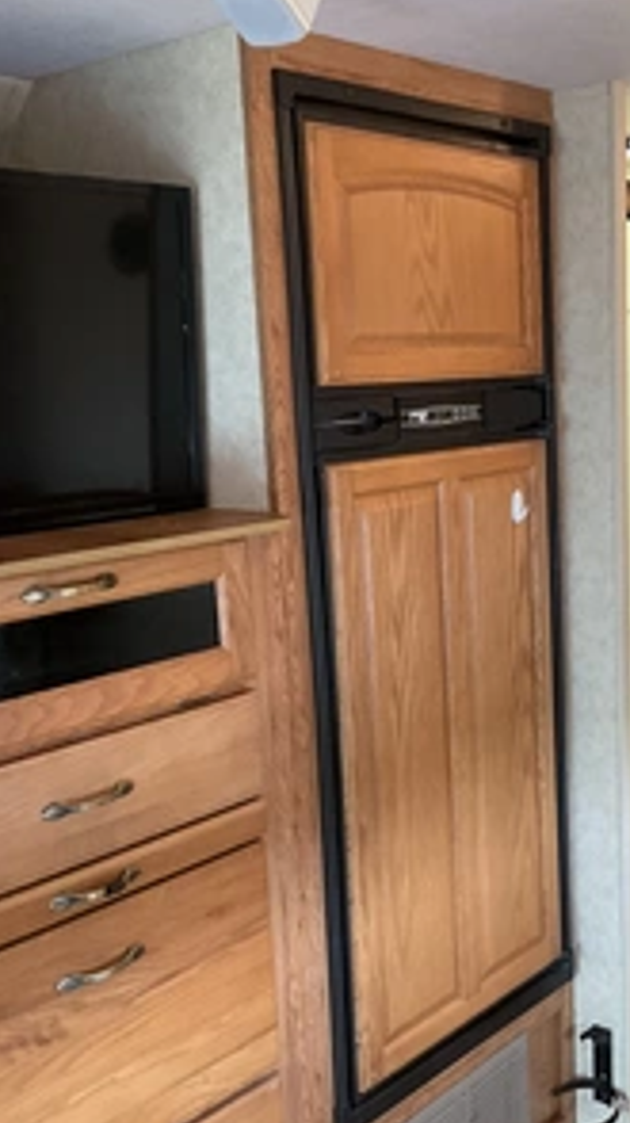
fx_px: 1279
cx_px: 512
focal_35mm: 43
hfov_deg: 27.1
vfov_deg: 47.4
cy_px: 562
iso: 125
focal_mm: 3
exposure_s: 1/60
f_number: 1.8
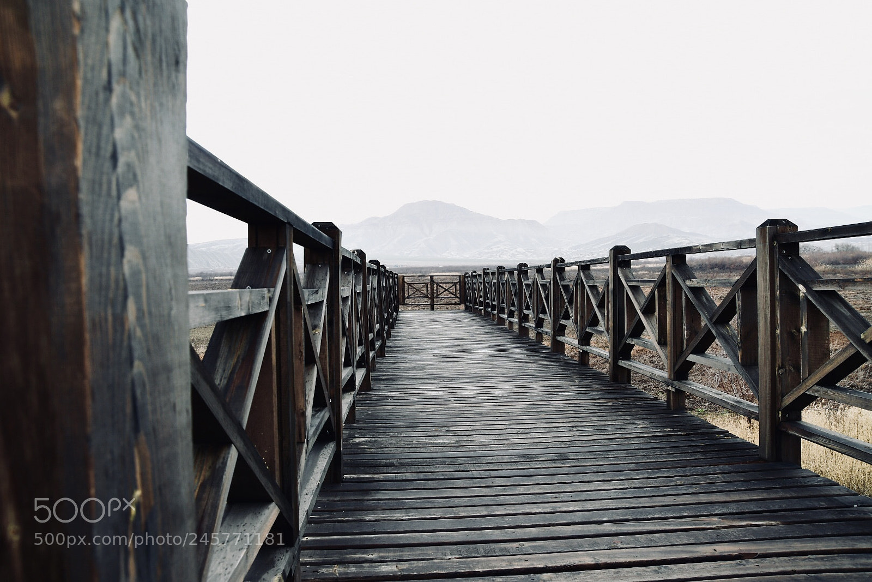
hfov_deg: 71.5
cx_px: 436
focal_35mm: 25
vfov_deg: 51.3
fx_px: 606
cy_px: 291
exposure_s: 1/50
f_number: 8
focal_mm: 17
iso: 160
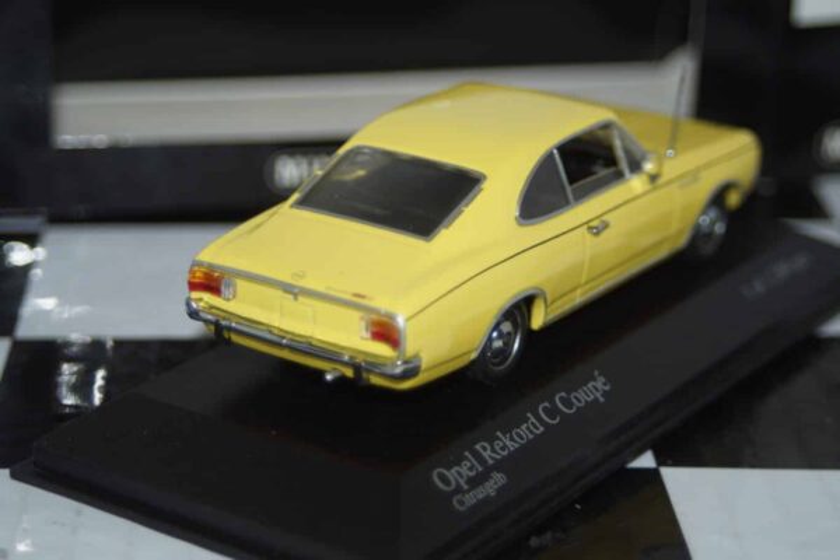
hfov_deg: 22.6
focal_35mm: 90
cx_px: 420
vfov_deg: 15.2
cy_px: 280
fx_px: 2100
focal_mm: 60
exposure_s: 1/60
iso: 200
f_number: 5.6
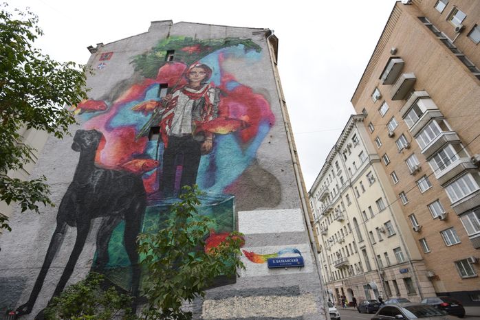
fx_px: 213
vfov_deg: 73.8
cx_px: 240
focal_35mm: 16
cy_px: 160
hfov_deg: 96.7
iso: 1400
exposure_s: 1/1000
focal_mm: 16
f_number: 5.6
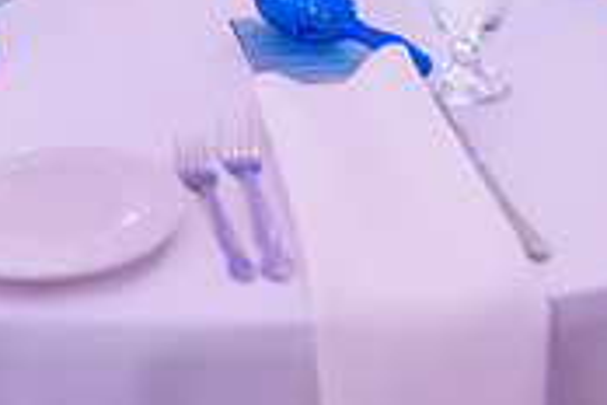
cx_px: 213
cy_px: -185
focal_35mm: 80
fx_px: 1349
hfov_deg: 25.3
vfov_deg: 15.8
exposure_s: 1/60
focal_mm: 24
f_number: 3.2
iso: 1000
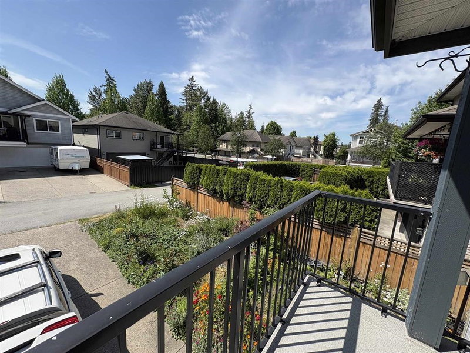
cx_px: 235
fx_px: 190
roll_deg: -3.8
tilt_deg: -9.7
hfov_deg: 102.1
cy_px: 176
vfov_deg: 85.7
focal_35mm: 14
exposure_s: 1/980
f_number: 2.2
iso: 50
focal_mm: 2.22
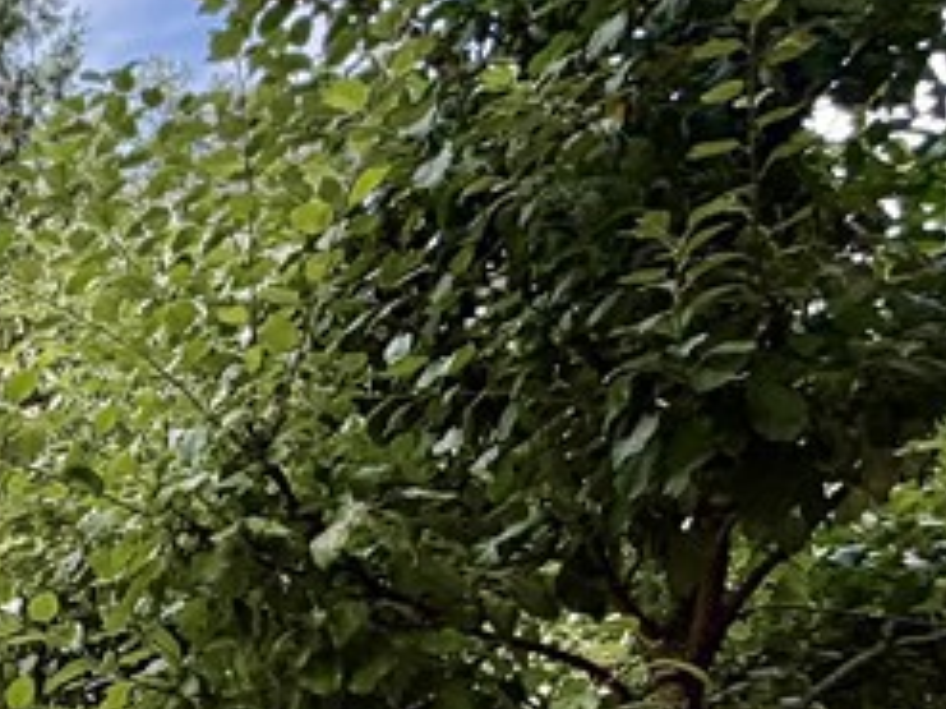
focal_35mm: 58
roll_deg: -2.8
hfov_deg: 24.2
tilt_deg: +0.0
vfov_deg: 22.3
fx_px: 1584
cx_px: -552
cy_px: 950
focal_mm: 2.22
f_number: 2.2
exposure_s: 1/502
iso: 50
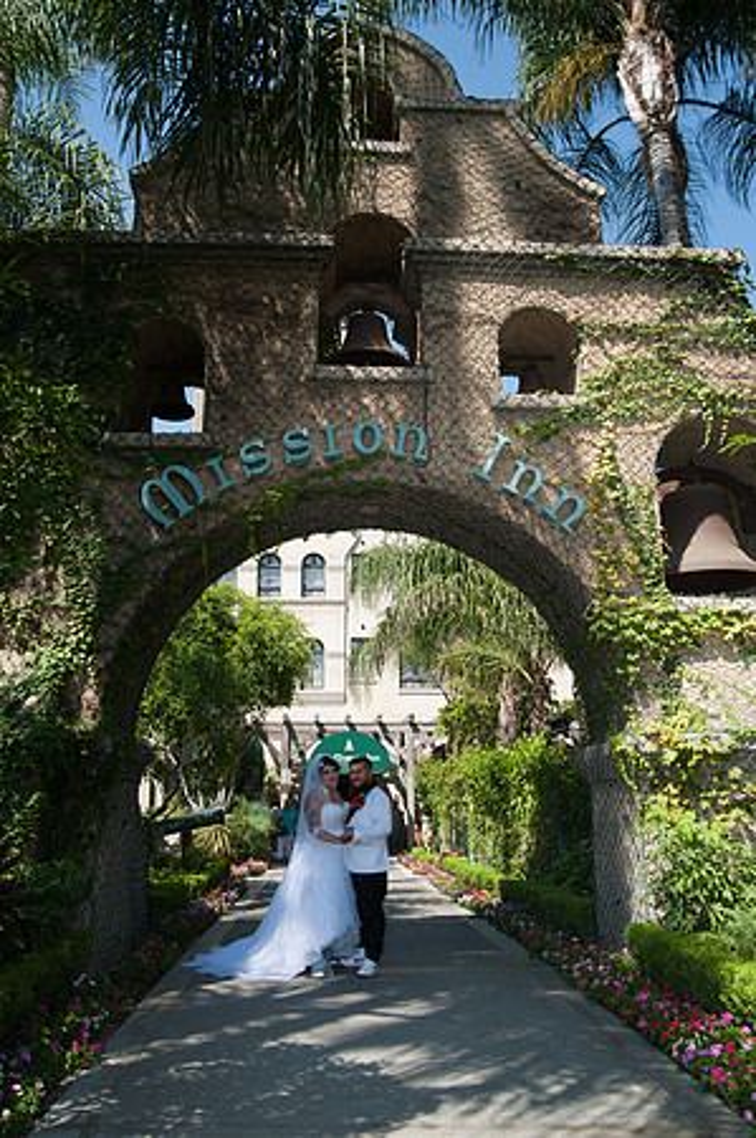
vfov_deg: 65.5
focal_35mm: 28
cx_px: 378
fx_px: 884
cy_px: 569
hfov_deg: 46.3
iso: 200
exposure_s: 1/250
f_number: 10
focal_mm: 28
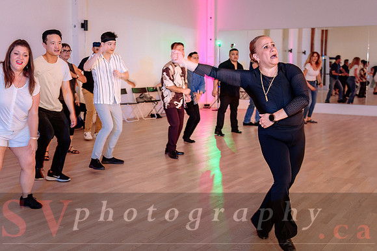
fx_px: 448
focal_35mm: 43
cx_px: 212
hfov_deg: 45.5
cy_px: 110
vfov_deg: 31.3
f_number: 2.8
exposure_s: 1/50
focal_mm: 38
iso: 1600
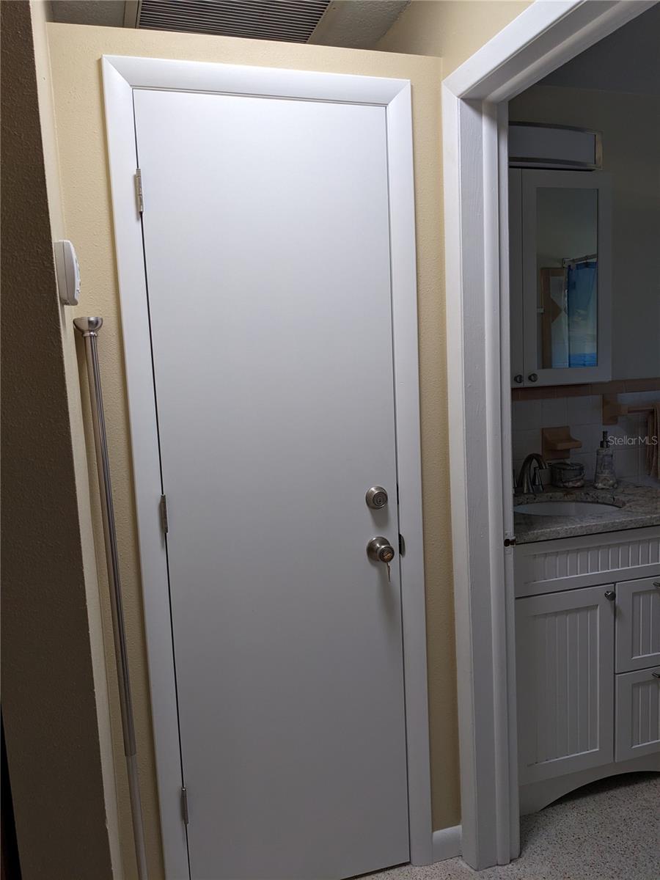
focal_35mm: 27
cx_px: 330
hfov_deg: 51.4
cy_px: 440
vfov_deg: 65.3
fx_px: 686
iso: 61
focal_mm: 4.38
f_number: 1.73
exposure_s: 1/60
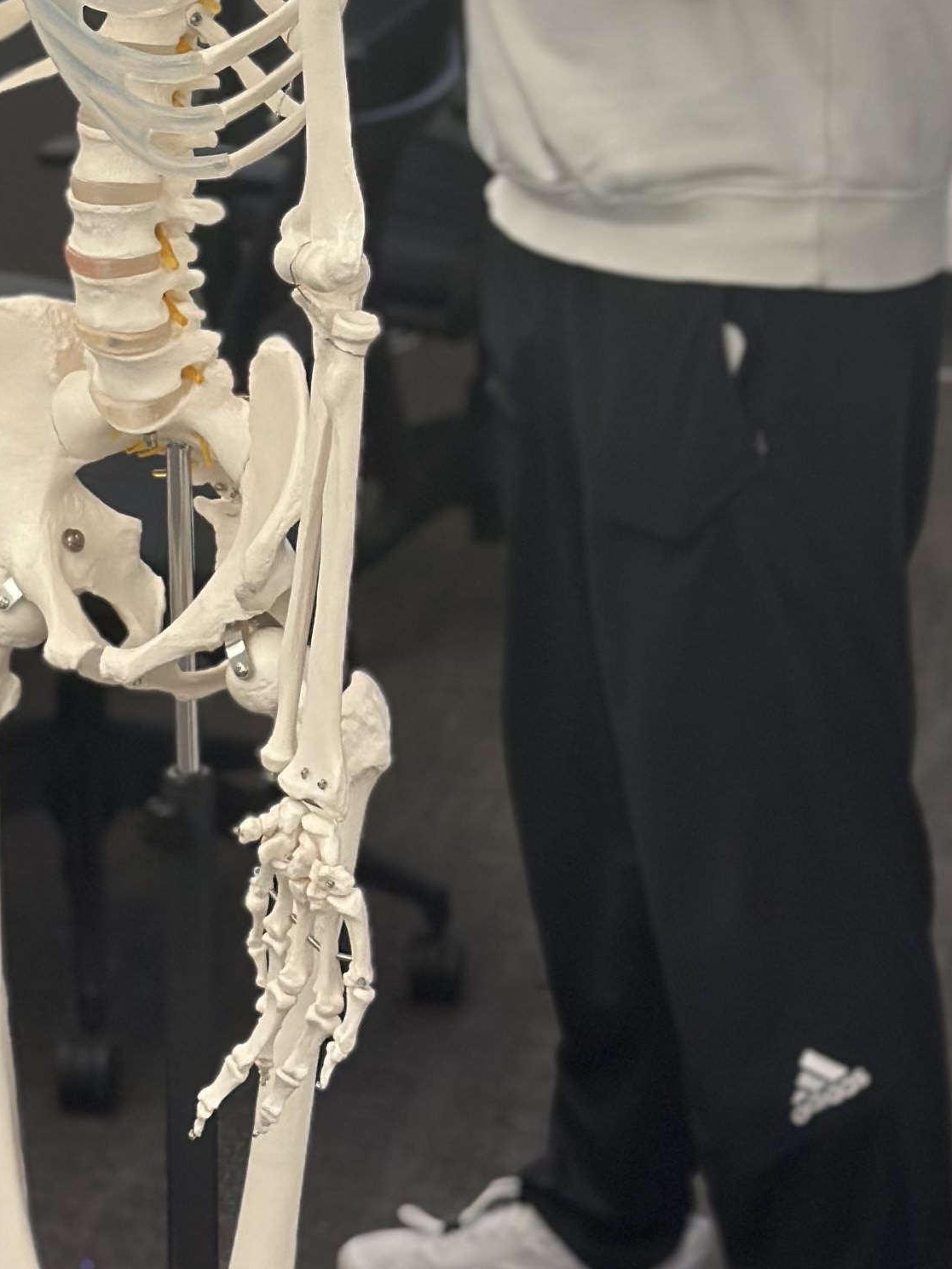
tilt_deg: -10.8
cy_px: 21
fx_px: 4766
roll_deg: -0.4
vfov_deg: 14.9
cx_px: -17
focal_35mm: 130
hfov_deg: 11.3
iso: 80
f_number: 1.78
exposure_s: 1/60
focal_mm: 6.86
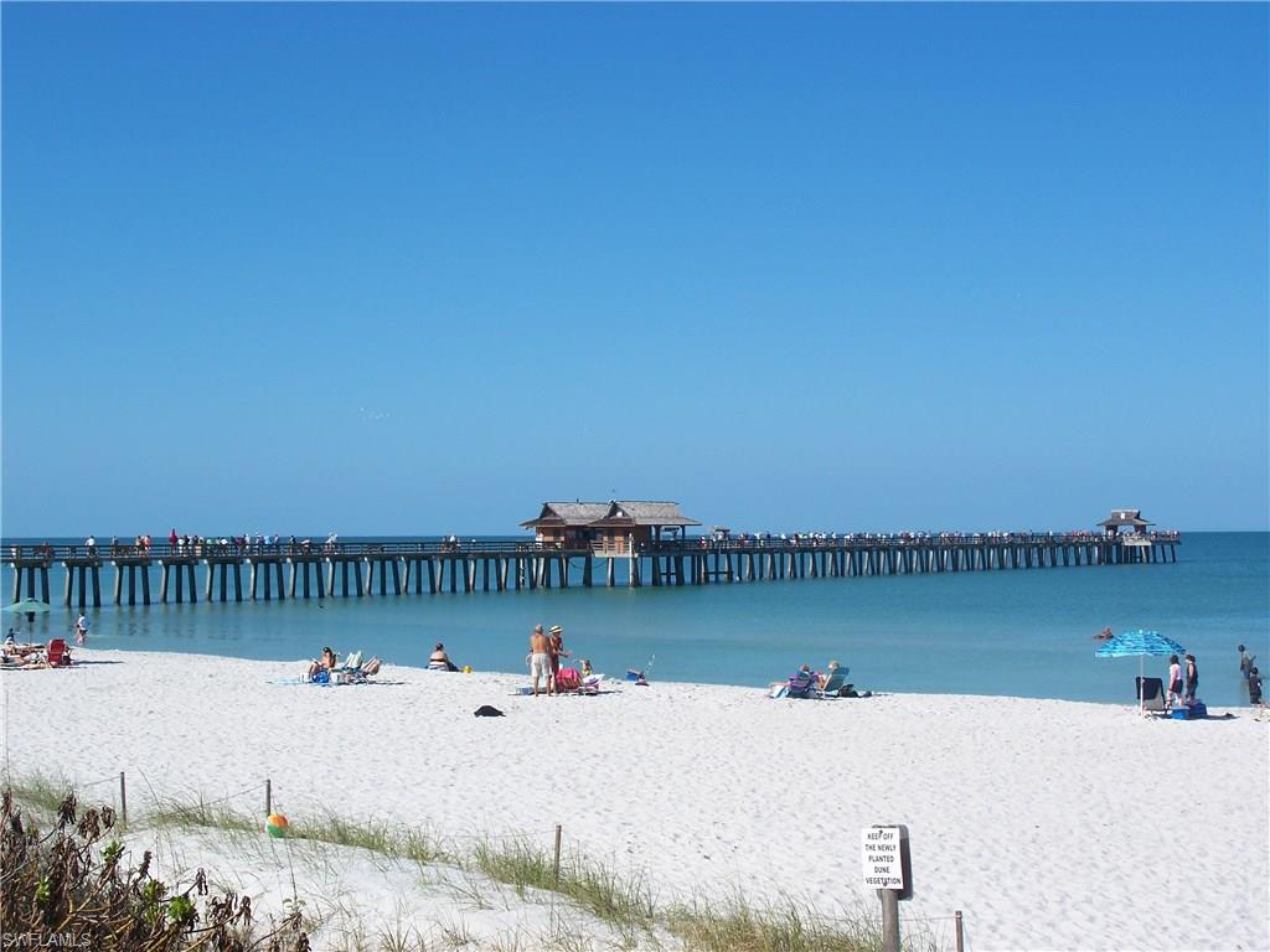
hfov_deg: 37.5
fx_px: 1871
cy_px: 476
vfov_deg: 28.6
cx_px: 635
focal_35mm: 51
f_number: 4.5
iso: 64
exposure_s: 1/640
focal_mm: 10.7
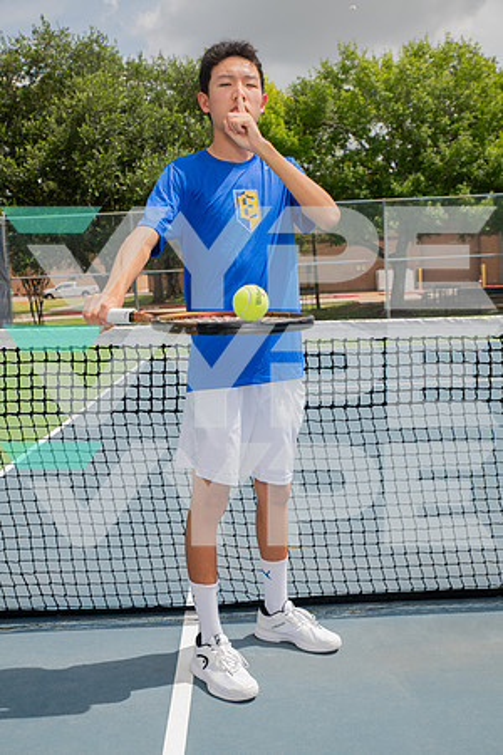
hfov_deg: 31.9
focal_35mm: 42
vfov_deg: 46.4
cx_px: 252
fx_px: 880
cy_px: 378
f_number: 7.1
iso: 100
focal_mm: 42
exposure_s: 1/320
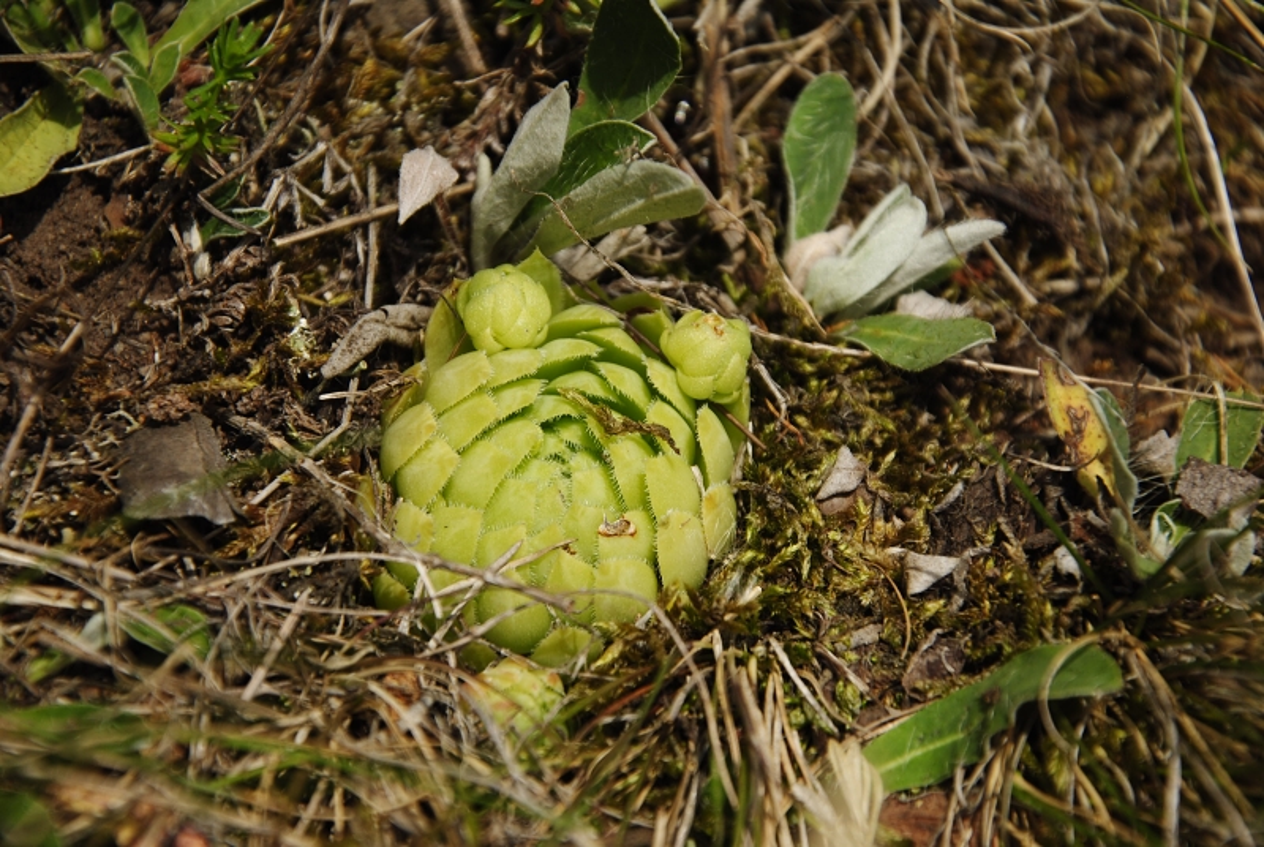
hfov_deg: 13.0
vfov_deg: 8.7
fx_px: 5538
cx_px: 632
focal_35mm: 158
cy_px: 424
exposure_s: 1/200
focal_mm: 105
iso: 100
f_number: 8
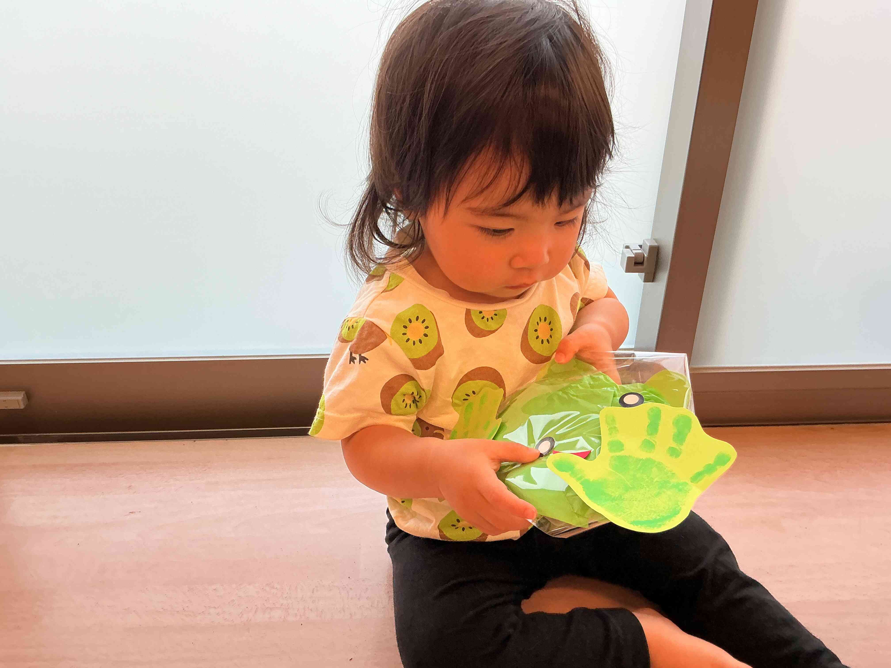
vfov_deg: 48.2
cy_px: 334
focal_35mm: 29
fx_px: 746
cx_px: 446
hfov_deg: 61.7
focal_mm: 3
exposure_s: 1/257
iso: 25
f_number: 1.8
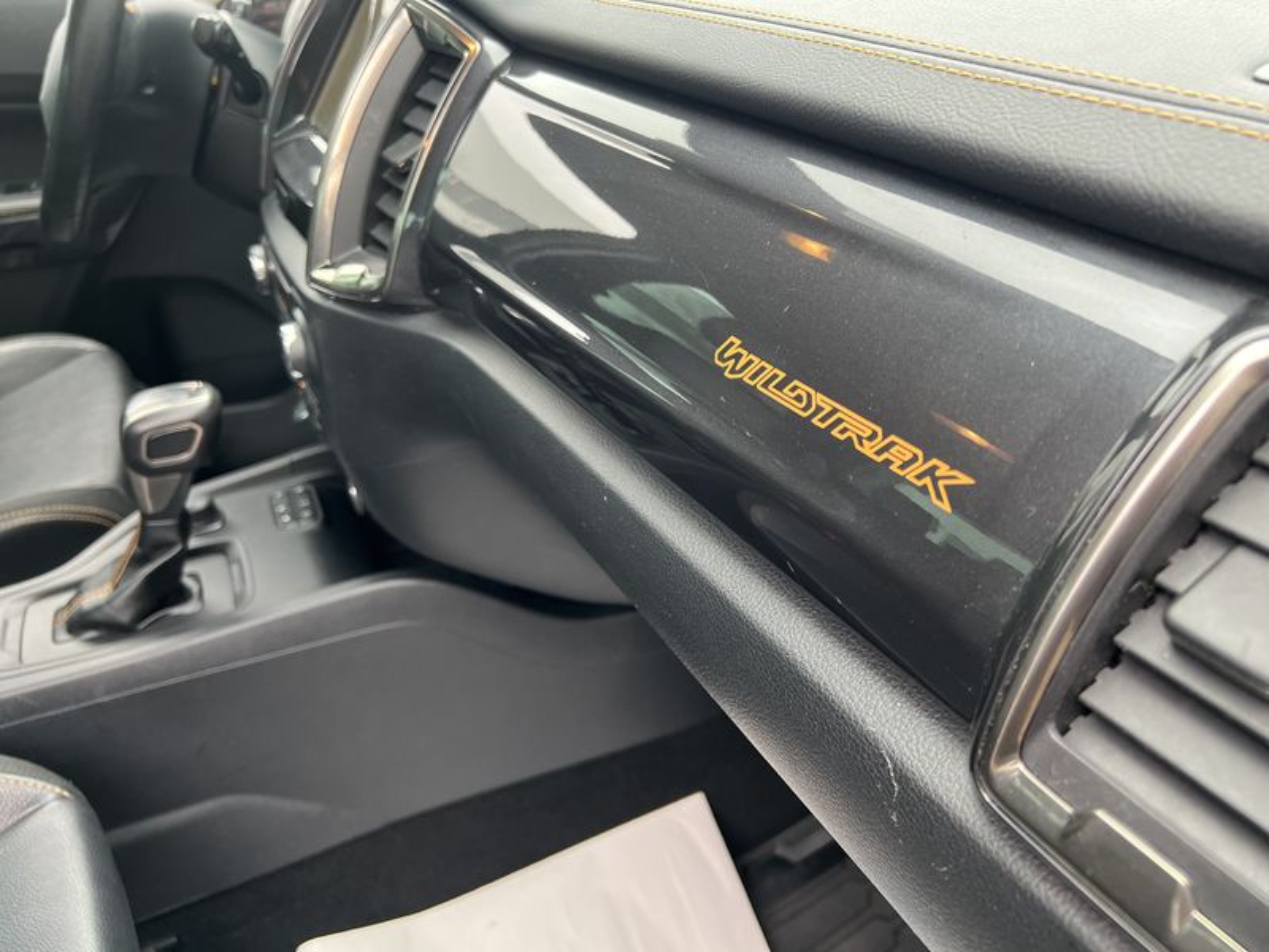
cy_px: 476
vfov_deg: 53.1
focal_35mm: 26
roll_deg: +3.4
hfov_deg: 67.3
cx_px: 634
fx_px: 953
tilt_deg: -31.0
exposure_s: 1/119
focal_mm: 5.7
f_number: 1.5
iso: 125
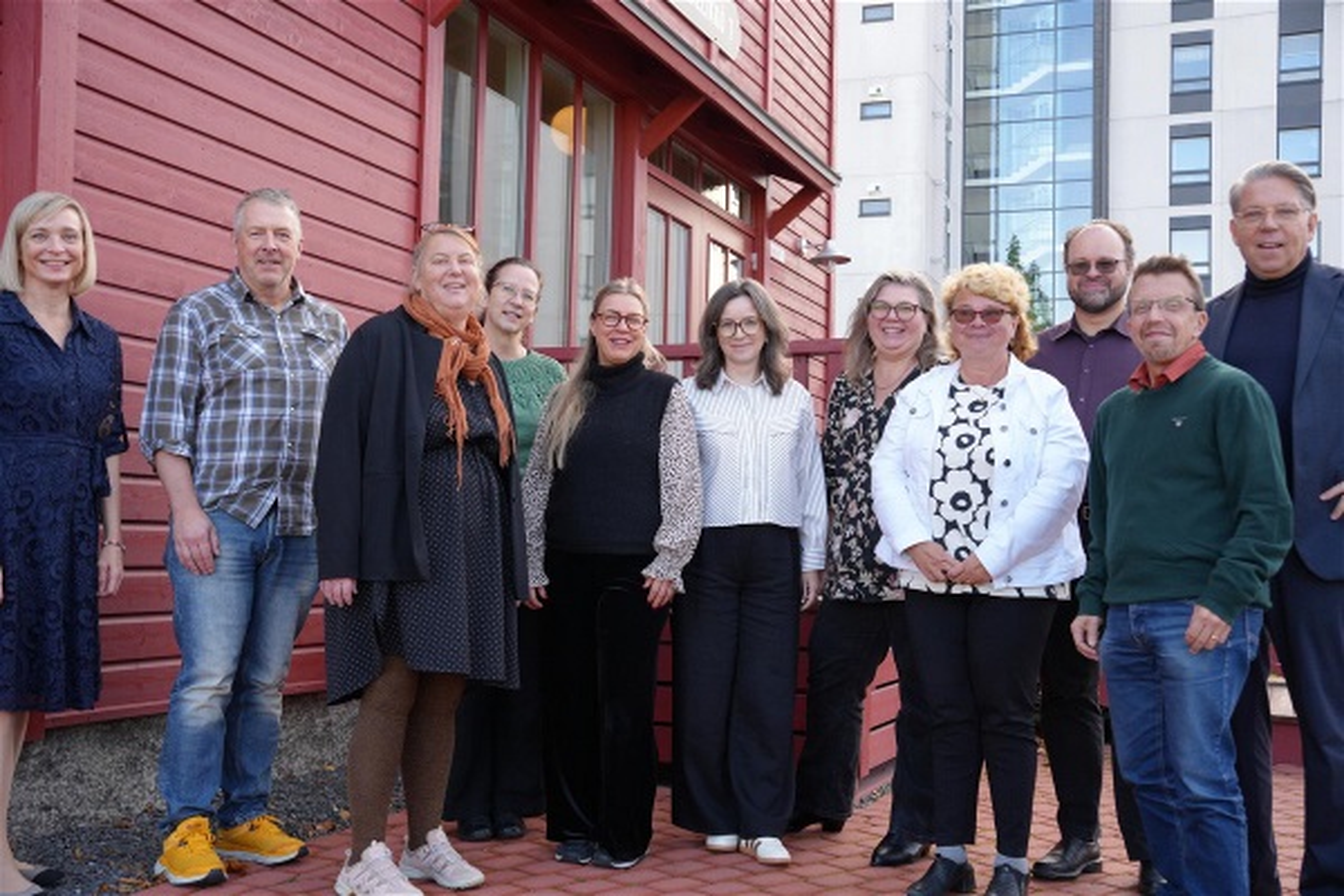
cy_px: 448
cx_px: 672
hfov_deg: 48.7
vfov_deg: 33.6
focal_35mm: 40
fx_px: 1484
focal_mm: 26.5
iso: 160
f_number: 4
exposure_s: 1/160
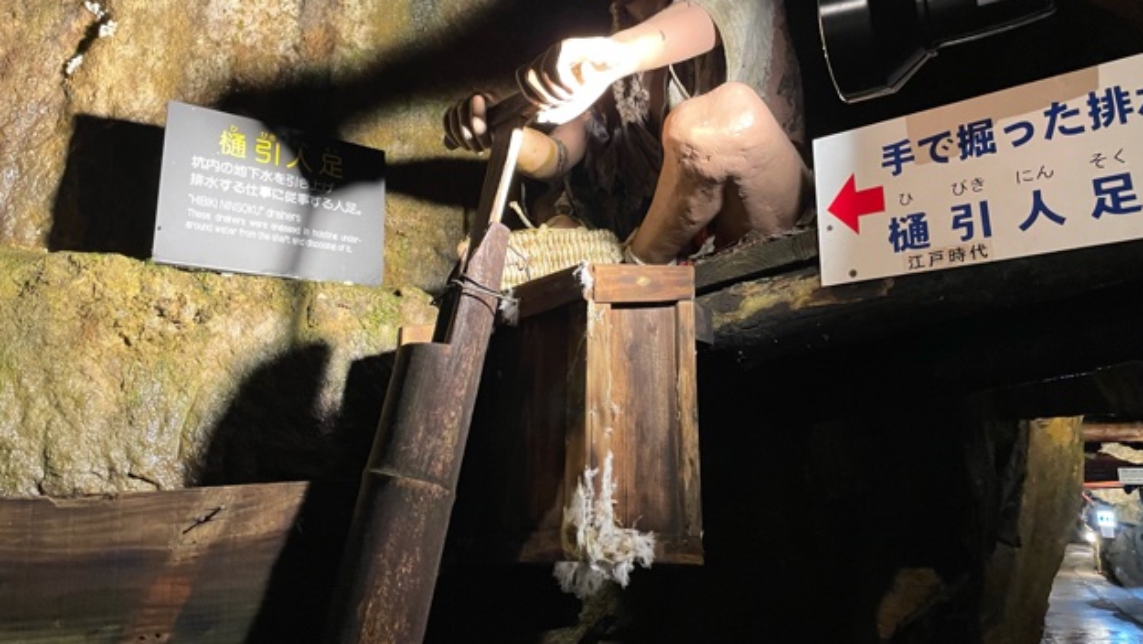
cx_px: 576
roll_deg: -0.2
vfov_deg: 40.0
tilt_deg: +17.7
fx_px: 879
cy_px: 243
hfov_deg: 66.0
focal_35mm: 29
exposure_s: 1/40
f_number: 1.6
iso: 400
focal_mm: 4.2
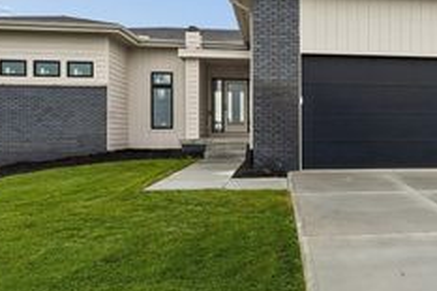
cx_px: 321
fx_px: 364
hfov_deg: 59.1
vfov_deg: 40.5
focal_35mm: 30
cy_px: 33
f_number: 8
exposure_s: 1/400
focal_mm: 14
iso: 200
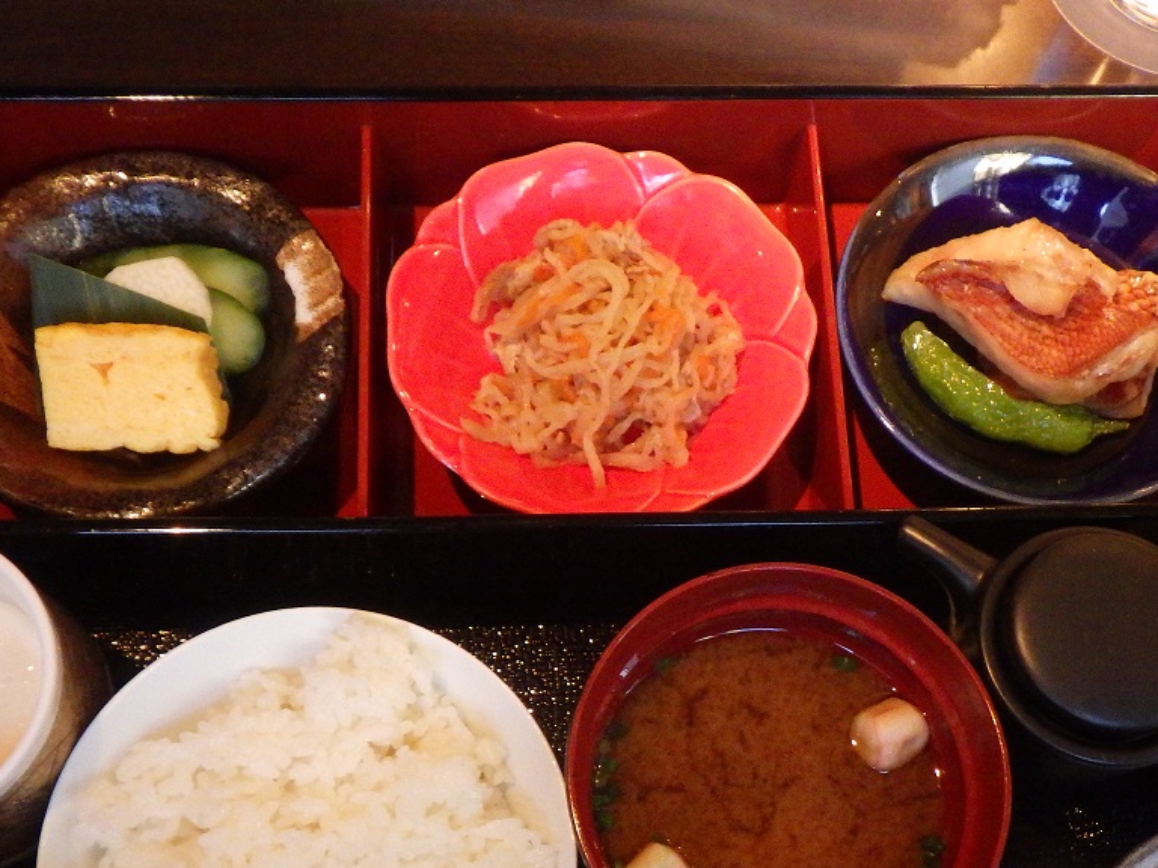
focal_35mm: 42
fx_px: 1405
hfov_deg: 44.8
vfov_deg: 33.7
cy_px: 646
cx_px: 594
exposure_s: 1/45
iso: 1000
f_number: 3.5
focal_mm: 5
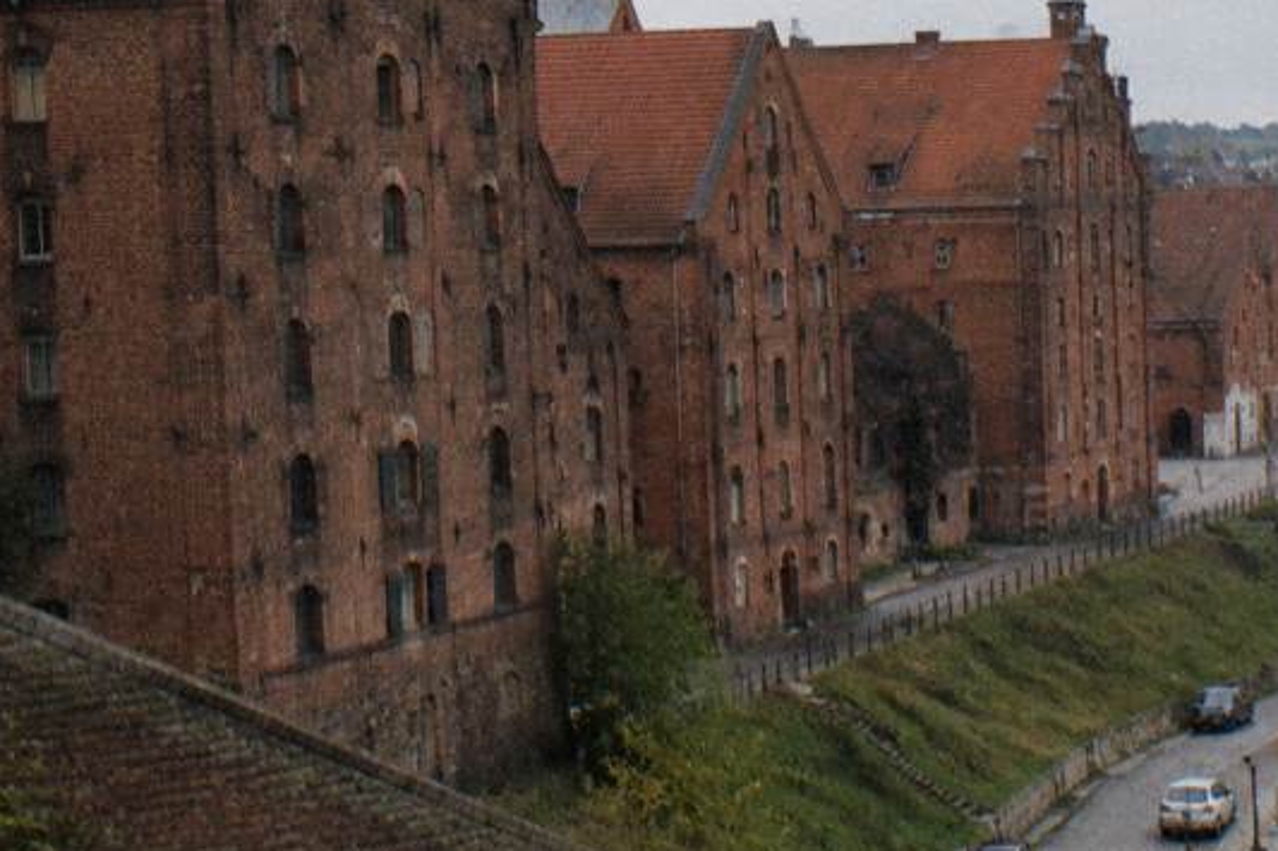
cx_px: 1276
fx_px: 3513
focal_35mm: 99
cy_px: 514
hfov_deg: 20.0
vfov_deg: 13.8
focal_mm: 48
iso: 500
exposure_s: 1/1000
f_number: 5.6
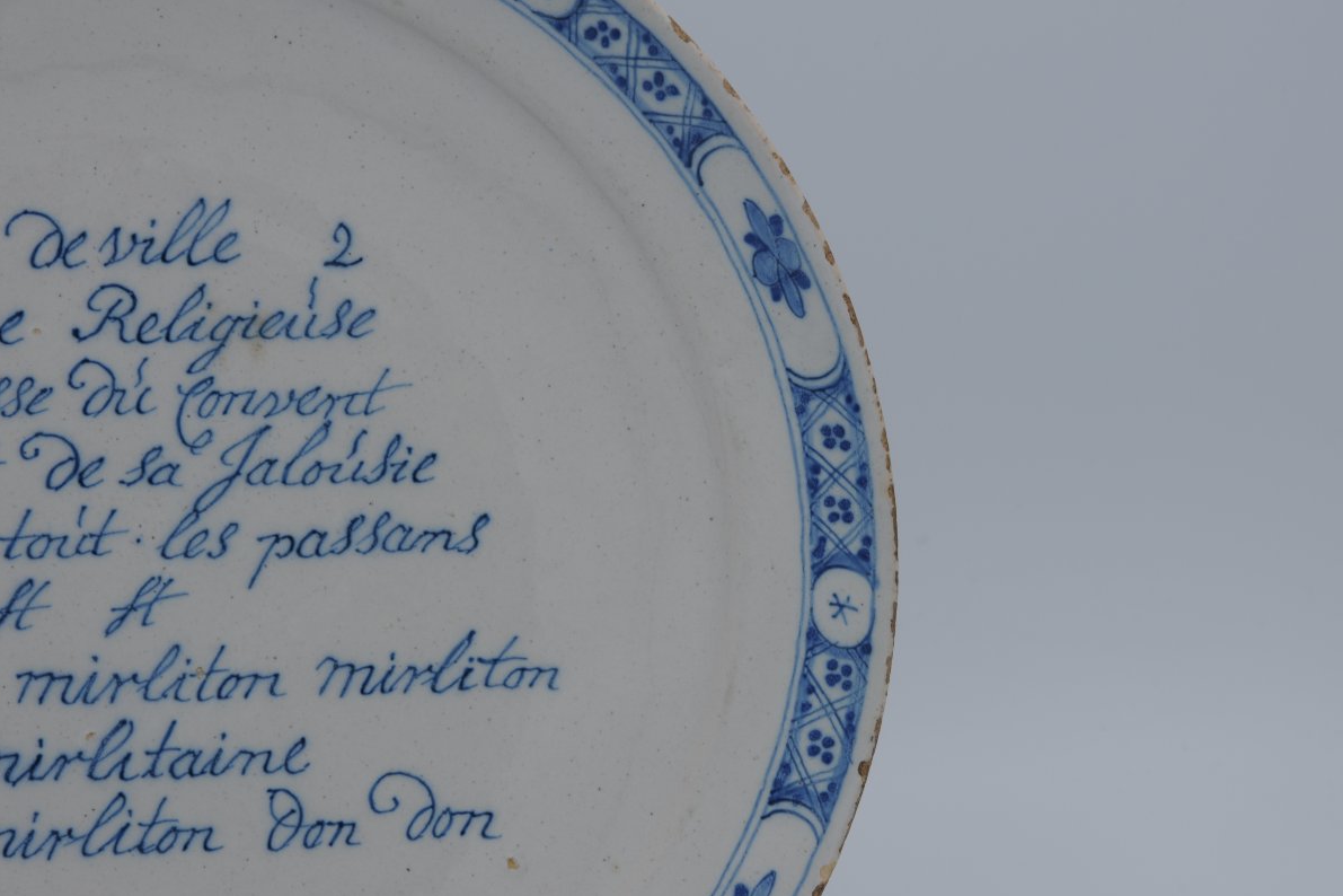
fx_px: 5913
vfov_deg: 8.7
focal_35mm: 159
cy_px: 449
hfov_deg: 13.0
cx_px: 675
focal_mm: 105
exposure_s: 1/30
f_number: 13
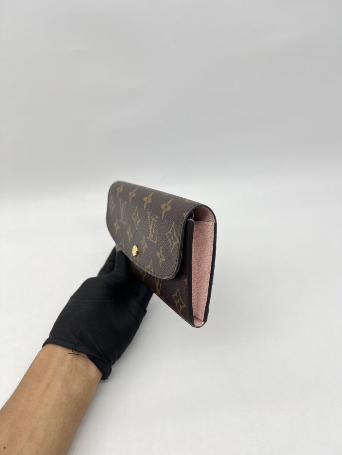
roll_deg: +3.8
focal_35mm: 26
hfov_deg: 53.1
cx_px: 171
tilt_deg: -38.6
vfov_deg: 67.3
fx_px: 343
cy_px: 228
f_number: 1.5
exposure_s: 1/128
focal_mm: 5.7
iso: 32
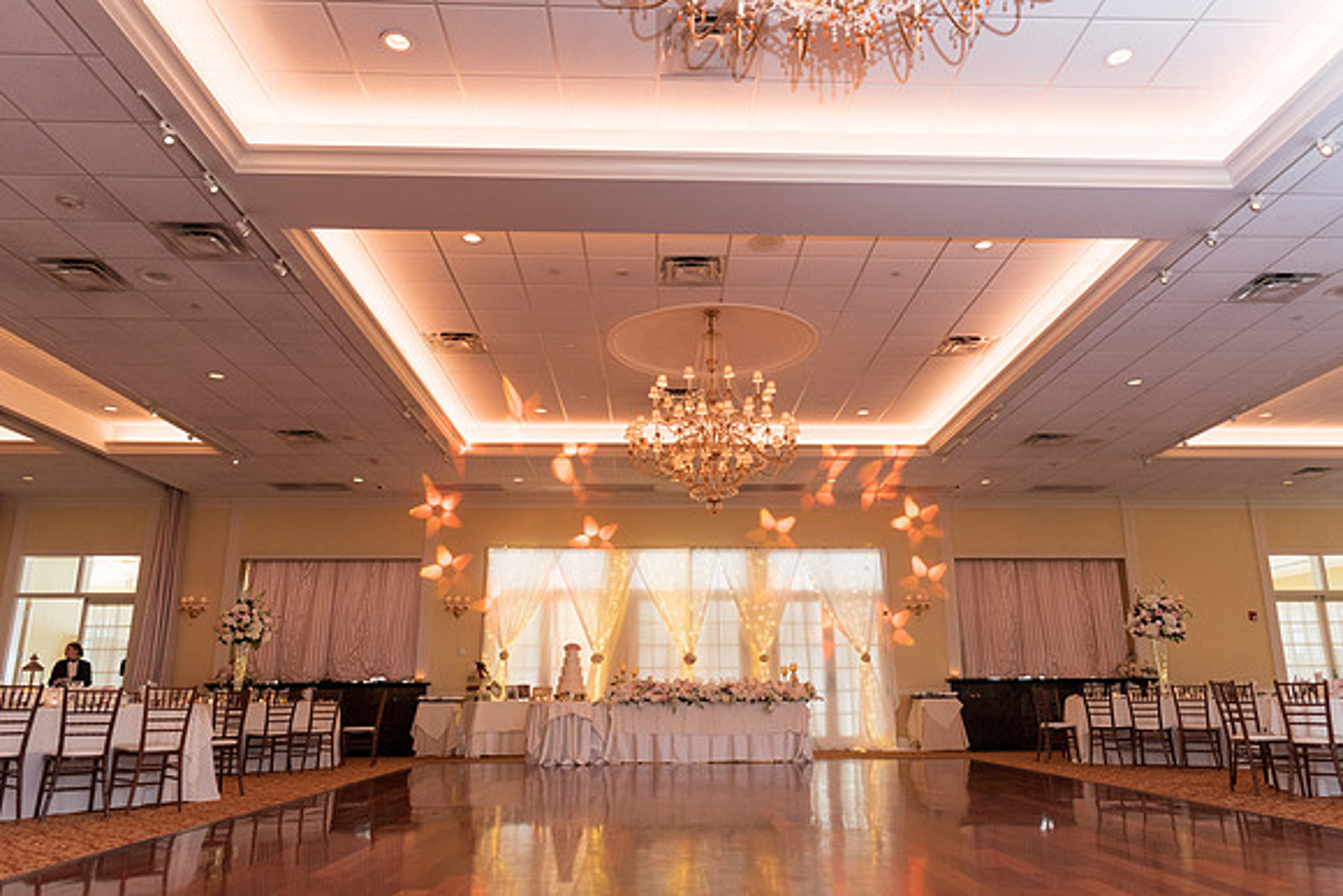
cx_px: 693
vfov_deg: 50.6
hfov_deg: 70.7
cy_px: 448
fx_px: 947
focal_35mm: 25
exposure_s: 1/100
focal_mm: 24
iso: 800
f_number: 2.8
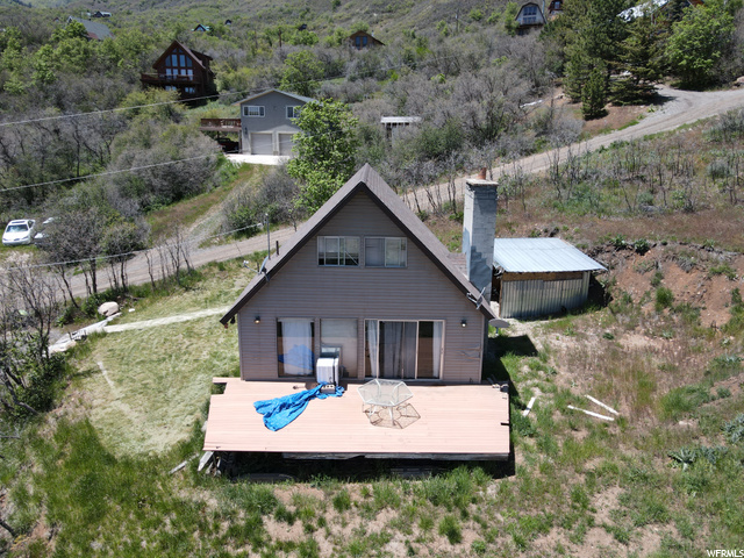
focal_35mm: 24
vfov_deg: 56.8
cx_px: 372
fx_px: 516
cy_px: 279
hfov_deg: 71.6
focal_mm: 4.5
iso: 100
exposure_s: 1/500
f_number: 2.8
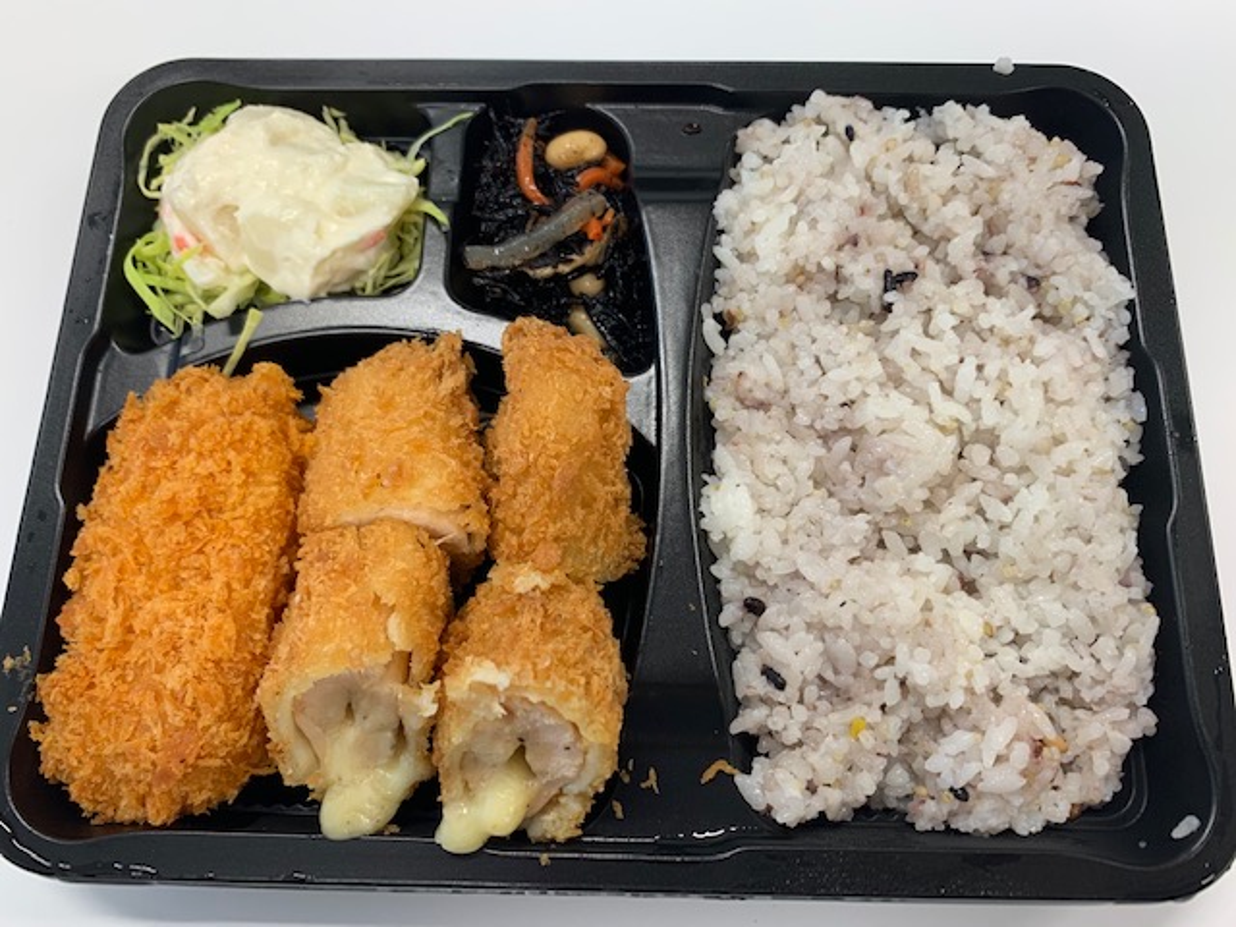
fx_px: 928
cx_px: 618
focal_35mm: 26
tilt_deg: -73.5
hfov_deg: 67.3
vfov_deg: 53.1
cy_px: 464
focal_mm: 4.25
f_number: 1.8
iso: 80
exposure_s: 1/100
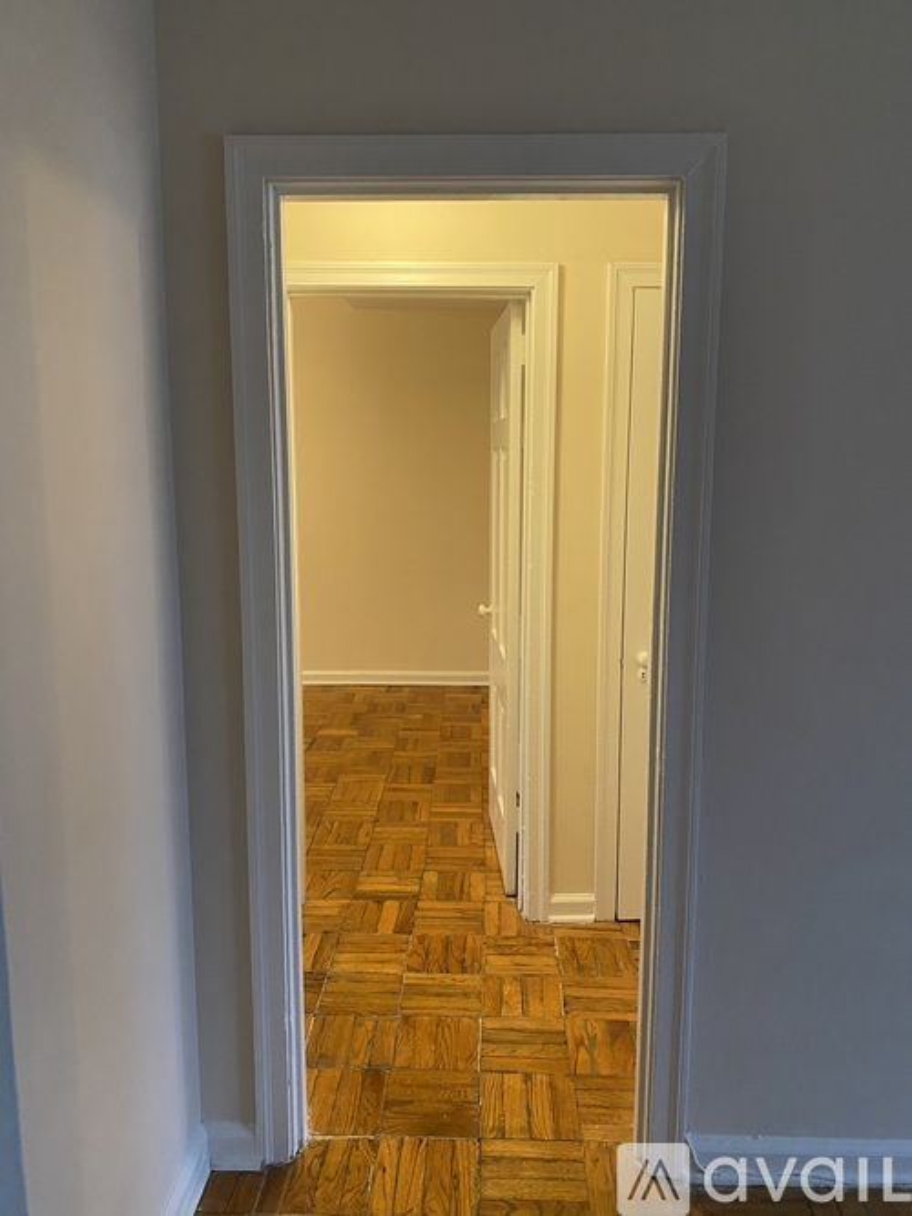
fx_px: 914
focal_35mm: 26
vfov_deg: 67.3
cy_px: 608
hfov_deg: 53.0
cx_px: 456
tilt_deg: -8.2
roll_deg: -0.4
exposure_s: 1/60
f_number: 1.8
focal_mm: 4.25
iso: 400
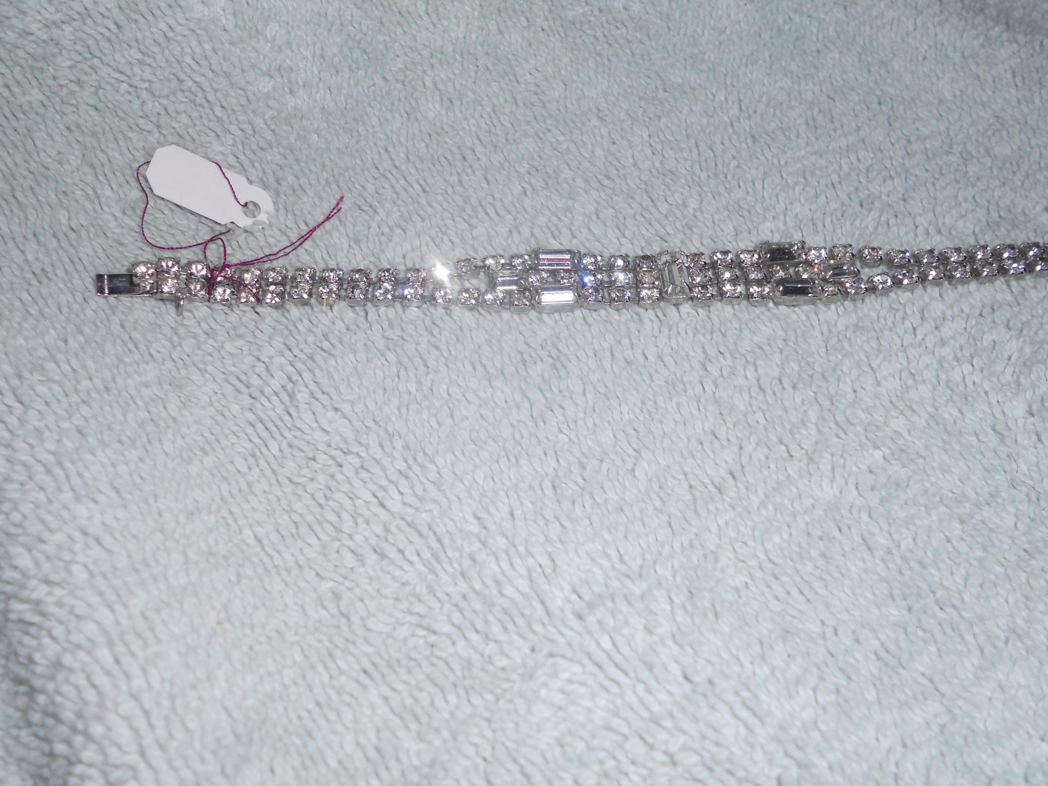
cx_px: 524
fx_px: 969
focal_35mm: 32
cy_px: 393
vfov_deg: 44.2
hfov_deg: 56.8
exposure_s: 1/25
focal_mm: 5.8
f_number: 8.8
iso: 80
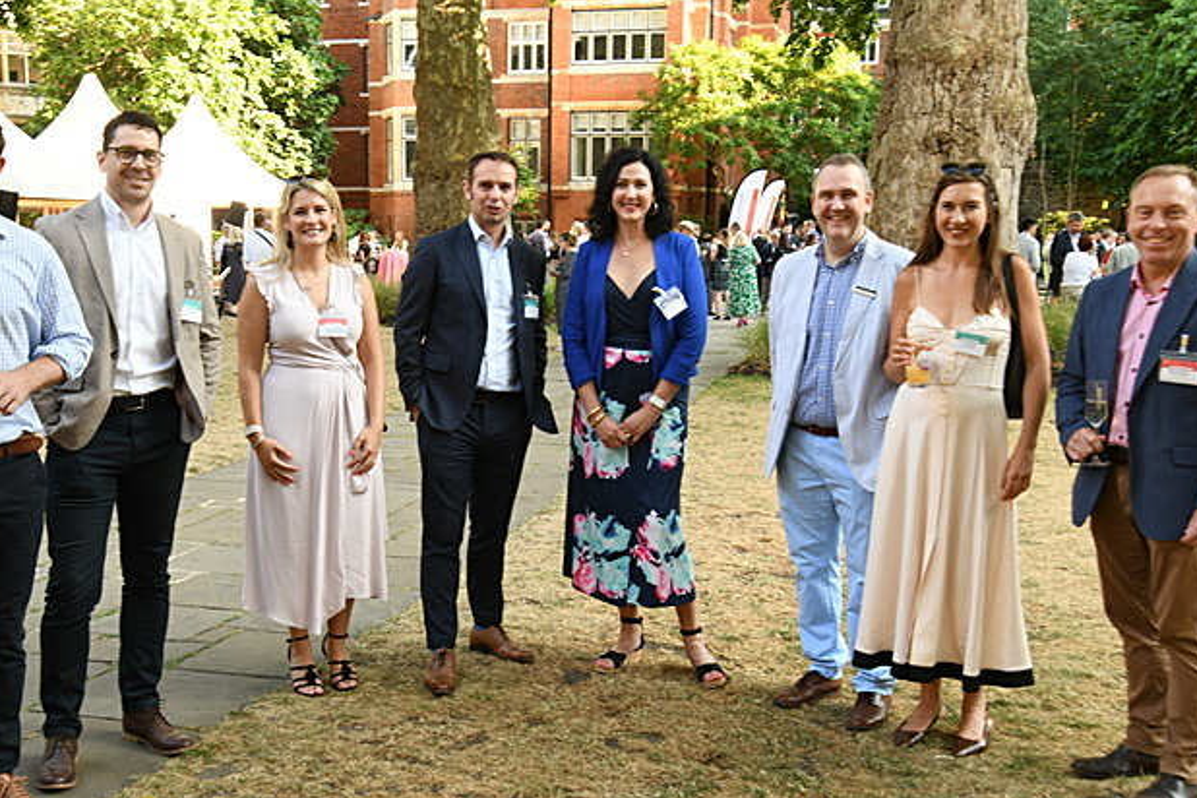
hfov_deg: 44.3
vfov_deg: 30.5
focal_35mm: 44
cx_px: 494
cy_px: 452
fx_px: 1463
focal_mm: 34
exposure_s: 1/50
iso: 400
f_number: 6.3
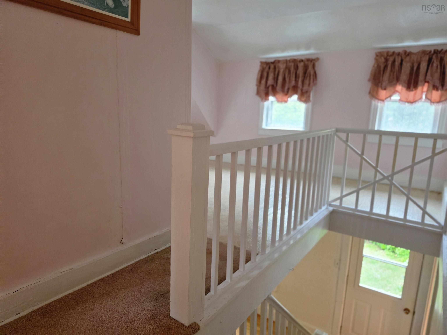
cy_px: 168
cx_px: 224
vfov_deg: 58.9
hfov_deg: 73.9
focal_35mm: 23
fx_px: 297
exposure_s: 1/120
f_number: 1.4
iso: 320
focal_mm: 6.5
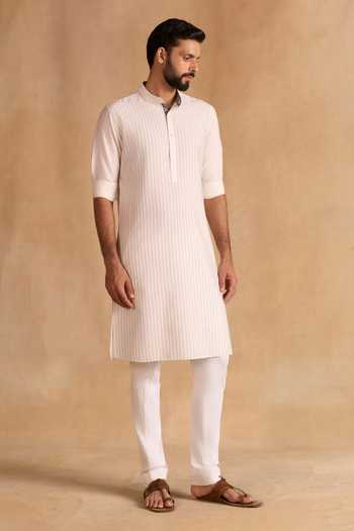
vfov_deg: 28.8
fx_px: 1032
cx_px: 177
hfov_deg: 19.5
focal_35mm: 70
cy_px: 266
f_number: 5
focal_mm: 70
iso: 125
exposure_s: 1/160
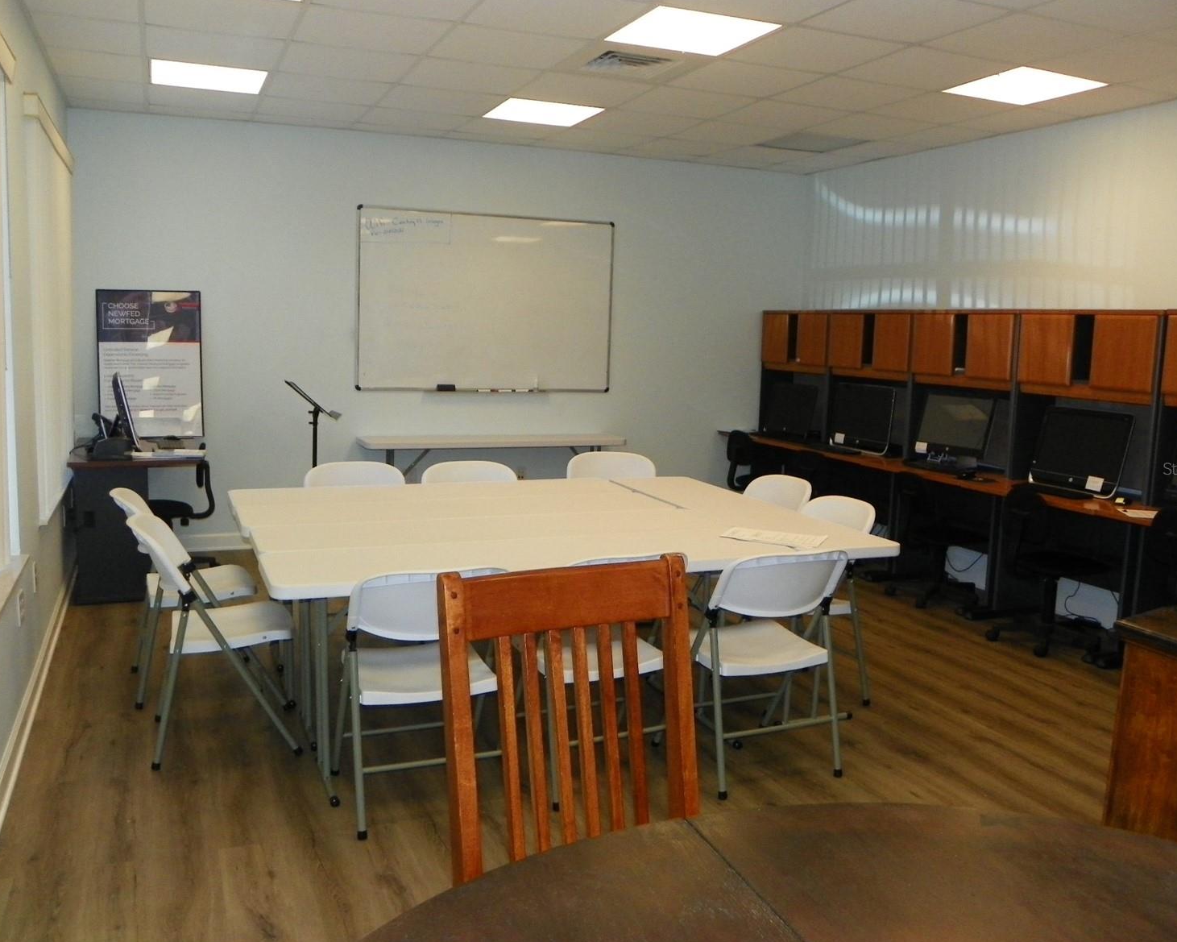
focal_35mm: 31
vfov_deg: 47.1
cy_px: 468
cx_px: 595
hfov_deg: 57.2
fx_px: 1080
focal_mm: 5.2
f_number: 2.8
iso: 200
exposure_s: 1/125
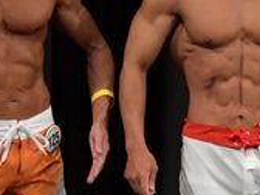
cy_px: 149
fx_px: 8472
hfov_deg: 1.8
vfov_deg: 1.3
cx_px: 219
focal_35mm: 1128
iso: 3200
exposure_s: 1/400
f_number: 5.6
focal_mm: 170
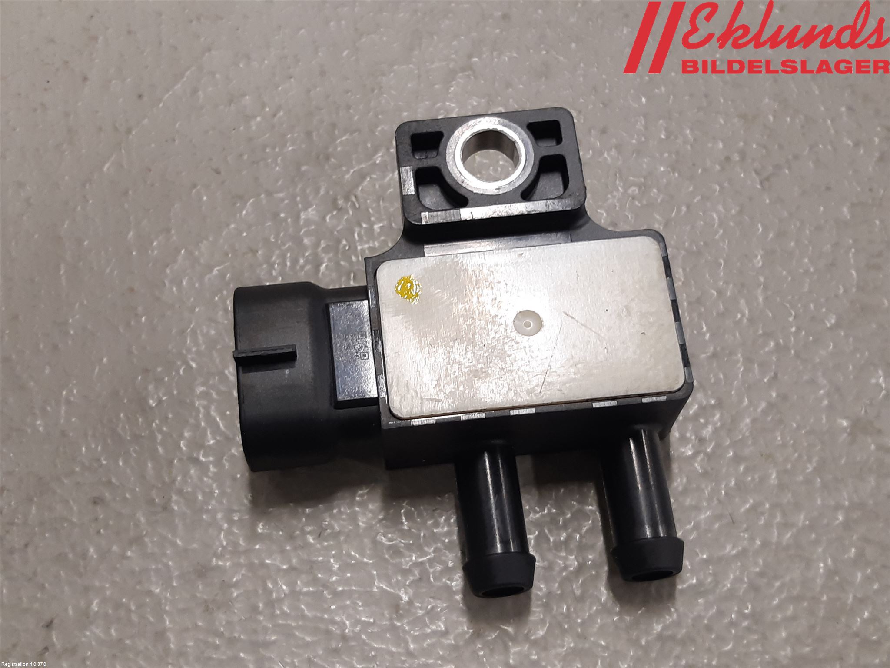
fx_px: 668
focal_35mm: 26
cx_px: 445
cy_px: 334
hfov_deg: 67.3
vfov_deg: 53.1
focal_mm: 3.93
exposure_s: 1/50
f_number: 1.7
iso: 100
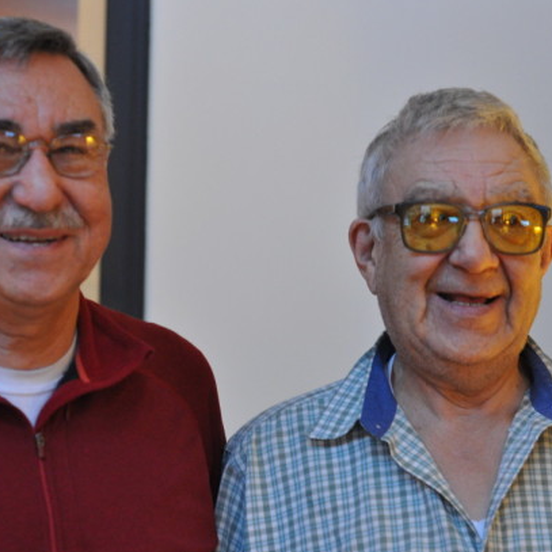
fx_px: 1750
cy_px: 276
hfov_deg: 17.9
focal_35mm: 97
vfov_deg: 17.9
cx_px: 228
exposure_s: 1/25
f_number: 2.5
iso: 1600
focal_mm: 50
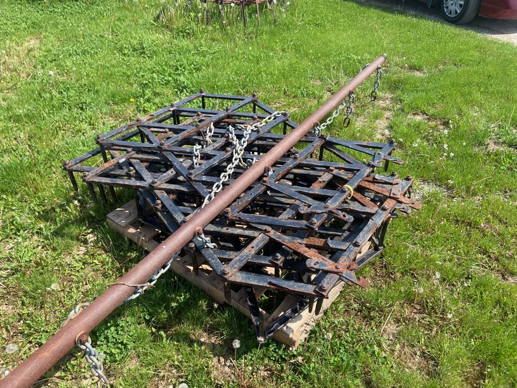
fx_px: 388
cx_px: 258
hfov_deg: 67.3
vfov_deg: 53.1
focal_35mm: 26
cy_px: 194
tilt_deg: -41.5
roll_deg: +1.2
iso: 32
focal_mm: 4.25
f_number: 1.8
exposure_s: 1/1124
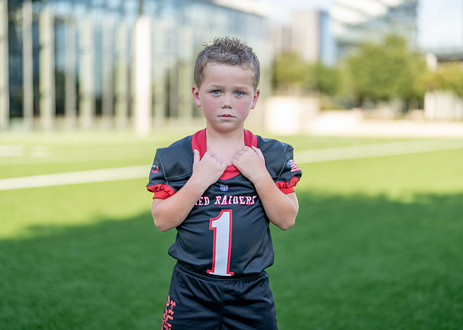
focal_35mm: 52
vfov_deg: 27.0
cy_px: 165
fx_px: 689
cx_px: 232
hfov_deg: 37.2
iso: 100
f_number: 1.2
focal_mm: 50
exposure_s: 1/2500
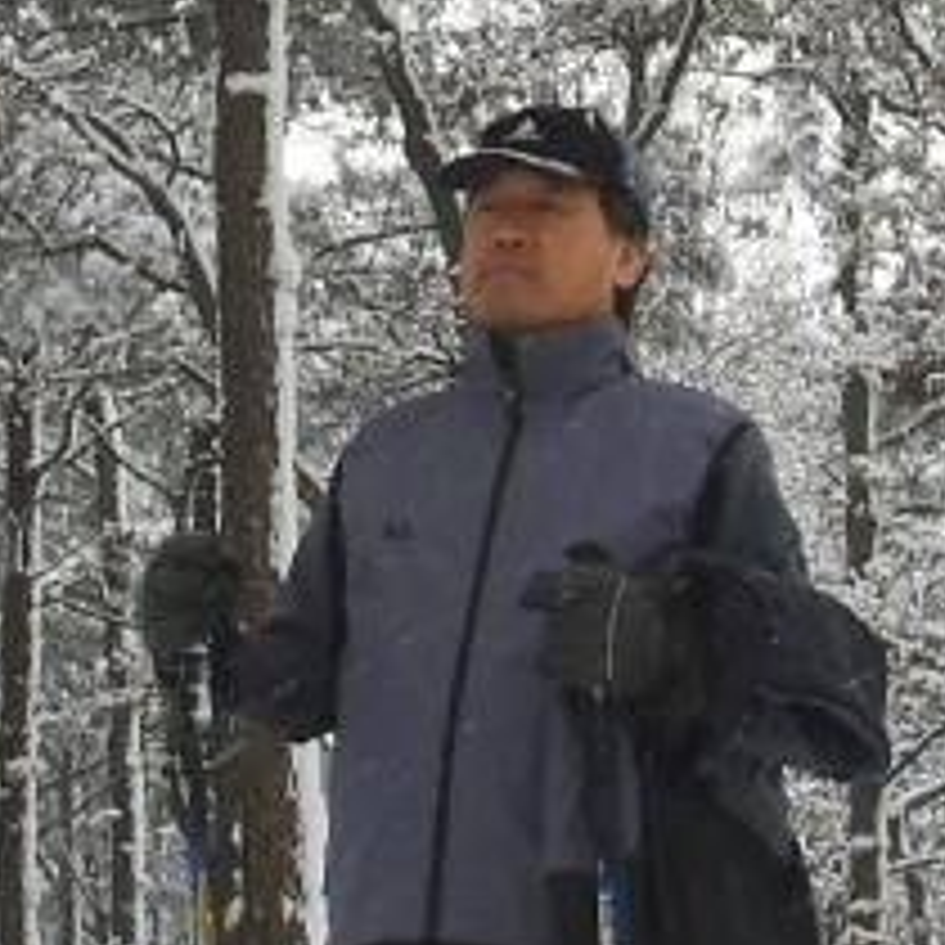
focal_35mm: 168
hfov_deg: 10.4
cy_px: 68
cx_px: 274
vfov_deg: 10.3
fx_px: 5189
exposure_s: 1/250
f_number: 6.3
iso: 50
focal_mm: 6.6
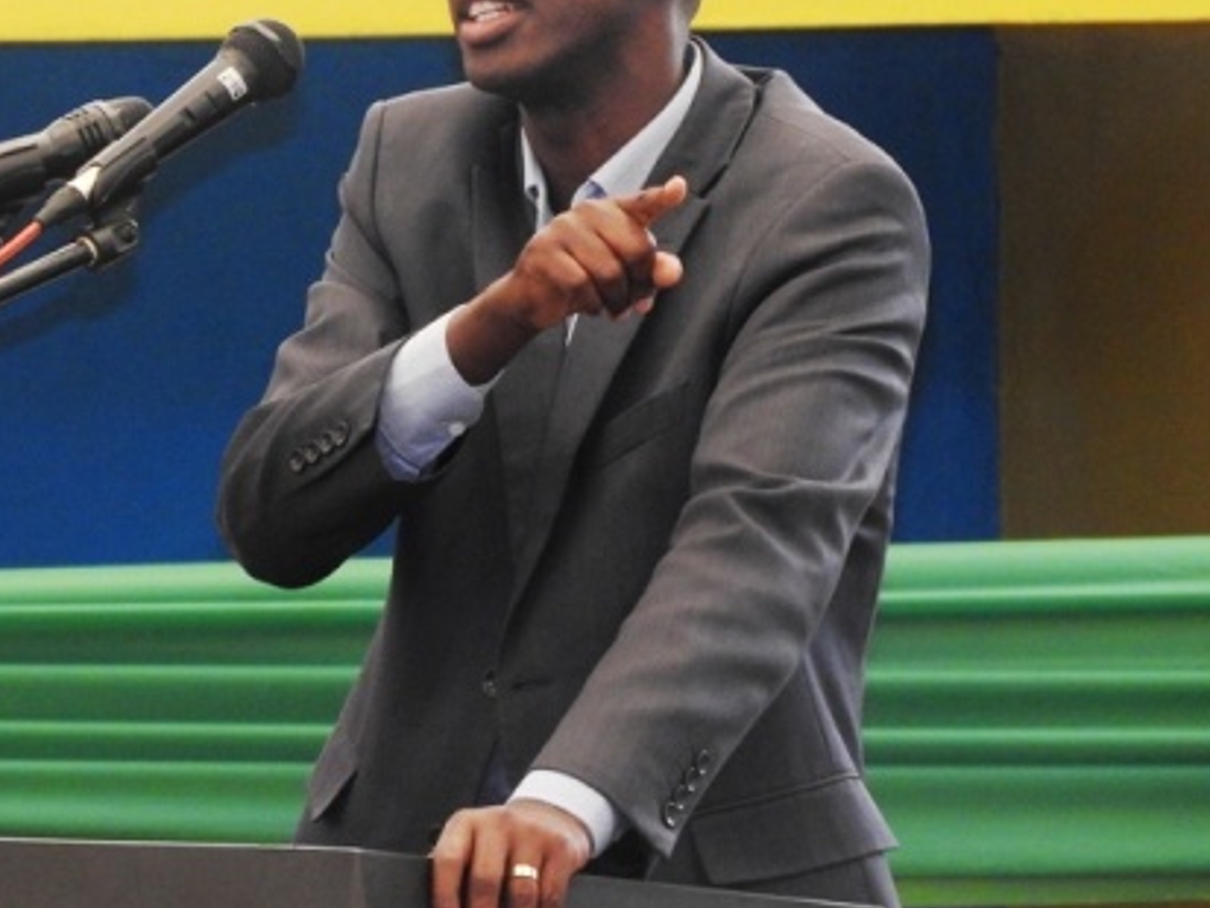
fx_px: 22867
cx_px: 384
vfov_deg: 2.3
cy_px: 278
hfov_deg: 3.0
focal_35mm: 654
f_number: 5.6
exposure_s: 1/125
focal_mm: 80.6
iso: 720
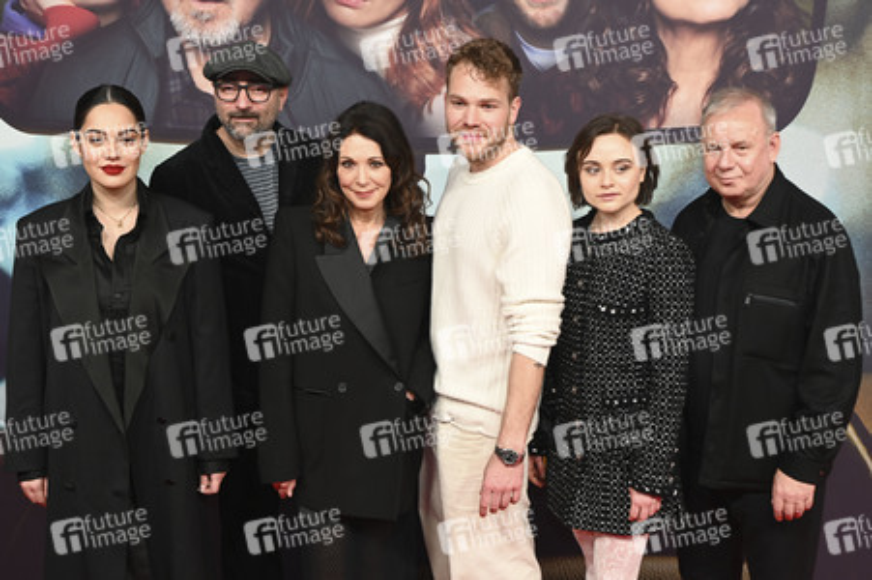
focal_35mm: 45
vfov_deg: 29.8
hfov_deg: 43.6
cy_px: 290
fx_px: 1089
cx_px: 436
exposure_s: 1/160
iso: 800
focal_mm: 45
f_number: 5.6
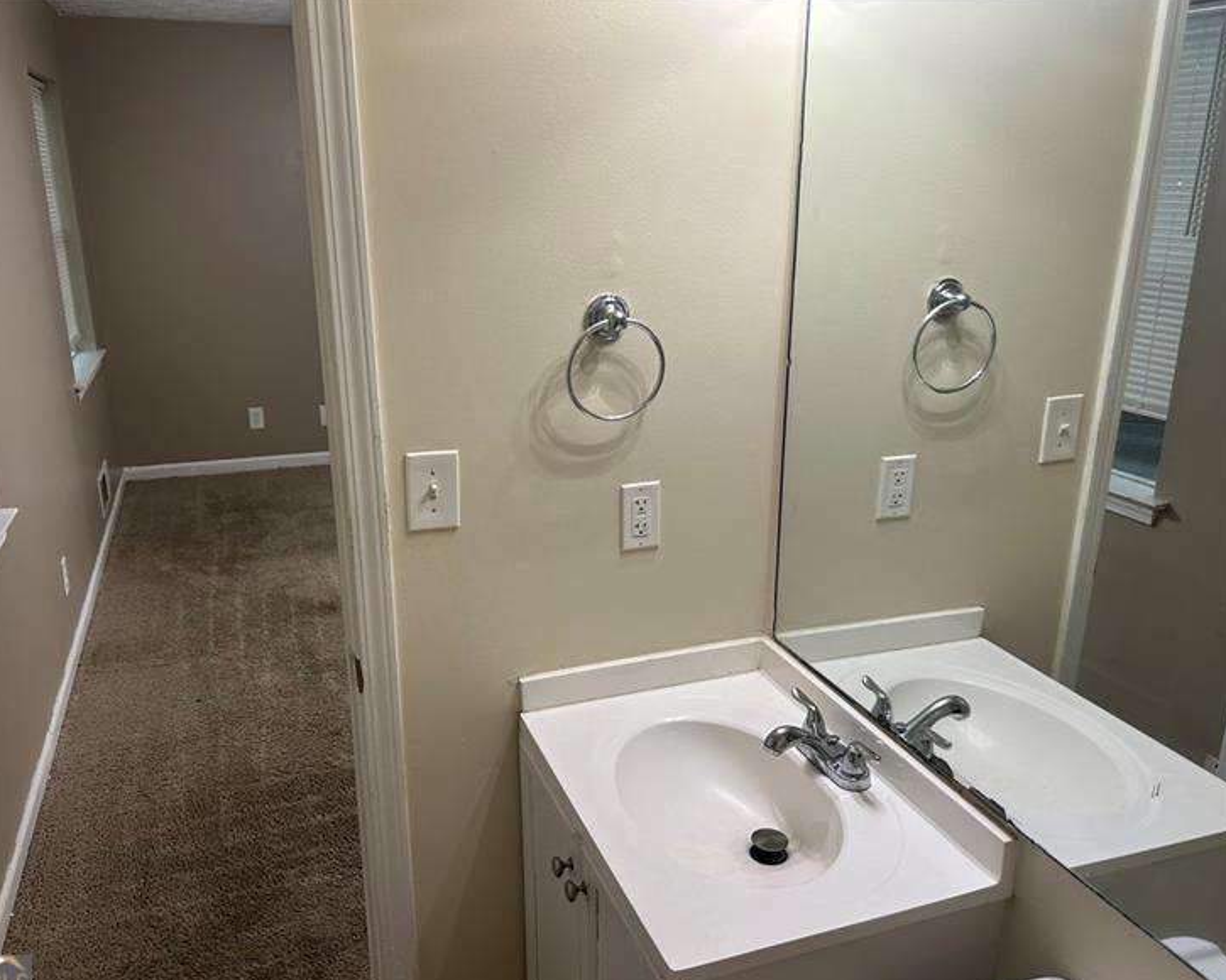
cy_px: 498
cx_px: 556
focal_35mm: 28
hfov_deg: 62.1
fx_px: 1016
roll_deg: +1.3
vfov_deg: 51.5
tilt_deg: -17.6
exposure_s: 1/120
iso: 125
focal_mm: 5.7
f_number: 1.5
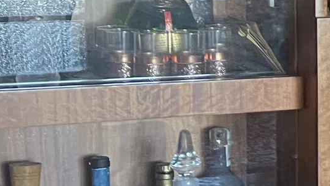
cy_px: 46
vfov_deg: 9.5
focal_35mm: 127
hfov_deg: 14.6
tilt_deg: -6.7
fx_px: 1111
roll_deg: -0.7
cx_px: 610
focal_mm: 5.7
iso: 400
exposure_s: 1/50
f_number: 1.5
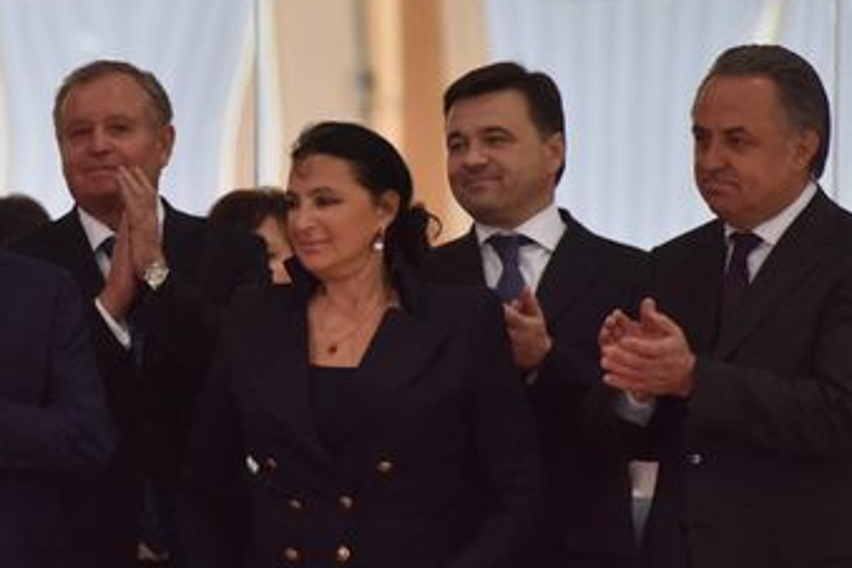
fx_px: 10247
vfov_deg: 3.2
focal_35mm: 433
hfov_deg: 4.8
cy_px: 269
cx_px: 68
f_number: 5.6
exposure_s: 1/400
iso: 4000
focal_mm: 210
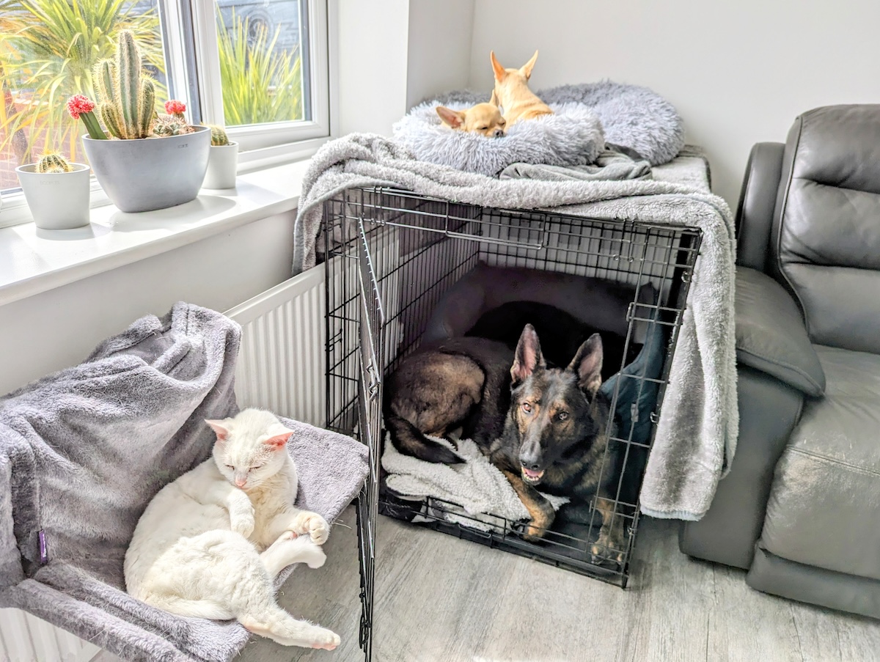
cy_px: 331
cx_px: 440
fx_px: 611
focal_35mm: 24
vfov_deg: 56.9
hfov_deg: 71.5
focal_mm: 6.81
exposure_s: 1/716
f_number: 1.85
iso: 32
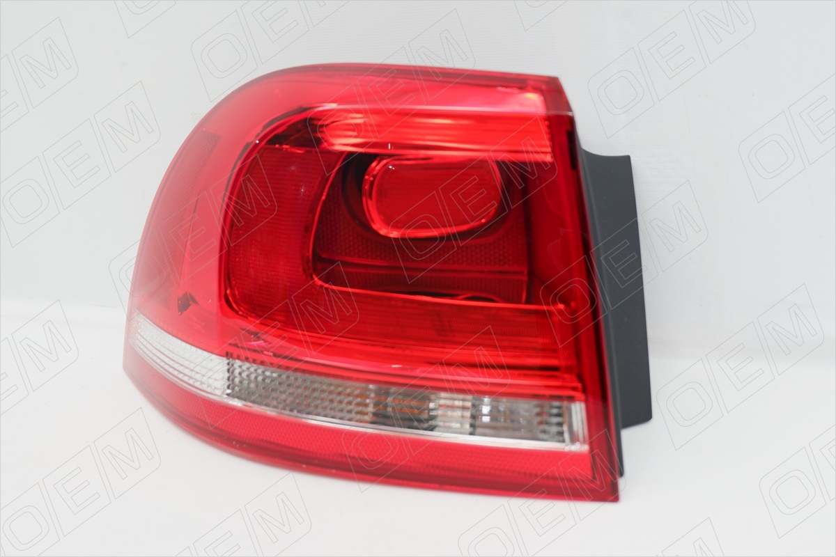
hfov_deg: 44.5
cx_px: 418
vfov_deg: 30.5
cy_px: 278
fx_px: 1022
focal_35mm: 44
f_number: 4.7
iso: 800
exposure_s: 1/60
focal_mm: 29.5
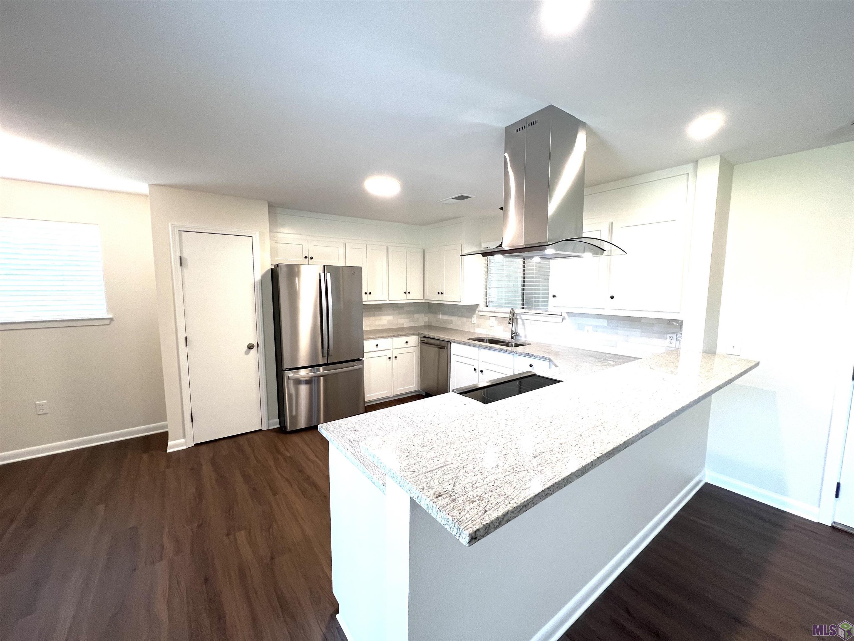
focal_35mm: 13
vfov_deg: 89.9
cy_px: 320
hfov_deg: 106.2
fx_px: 321
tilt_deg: -6.3
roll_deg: -0.3
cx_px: 427
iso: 125
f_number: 1.8
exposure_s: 1/60
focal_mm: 1.57
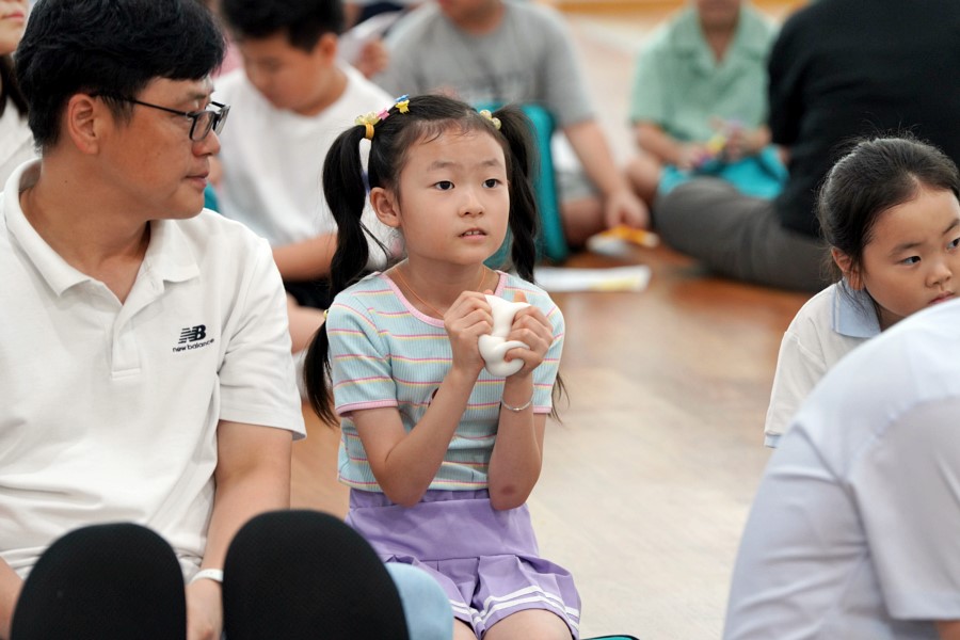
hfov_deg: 11.3
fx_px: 4853
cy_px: 320
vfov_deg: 7.5
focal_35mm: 182
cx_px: 480
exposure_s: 1/200
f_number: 4
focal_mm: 182
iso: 2000
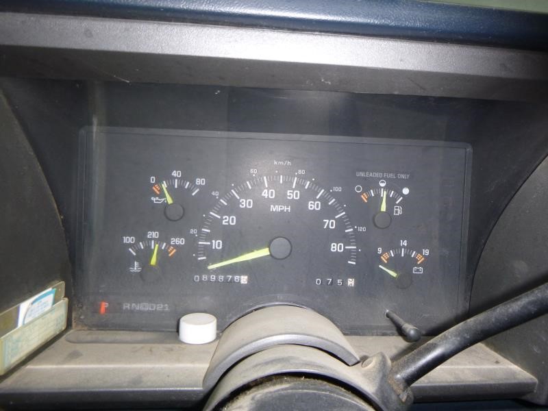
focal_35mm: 25
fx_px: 396
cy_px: 206
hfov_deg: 69.4
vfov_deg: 54.9
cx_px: 274
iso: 100
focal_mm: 4.5
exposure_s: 1/60
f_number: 3.9
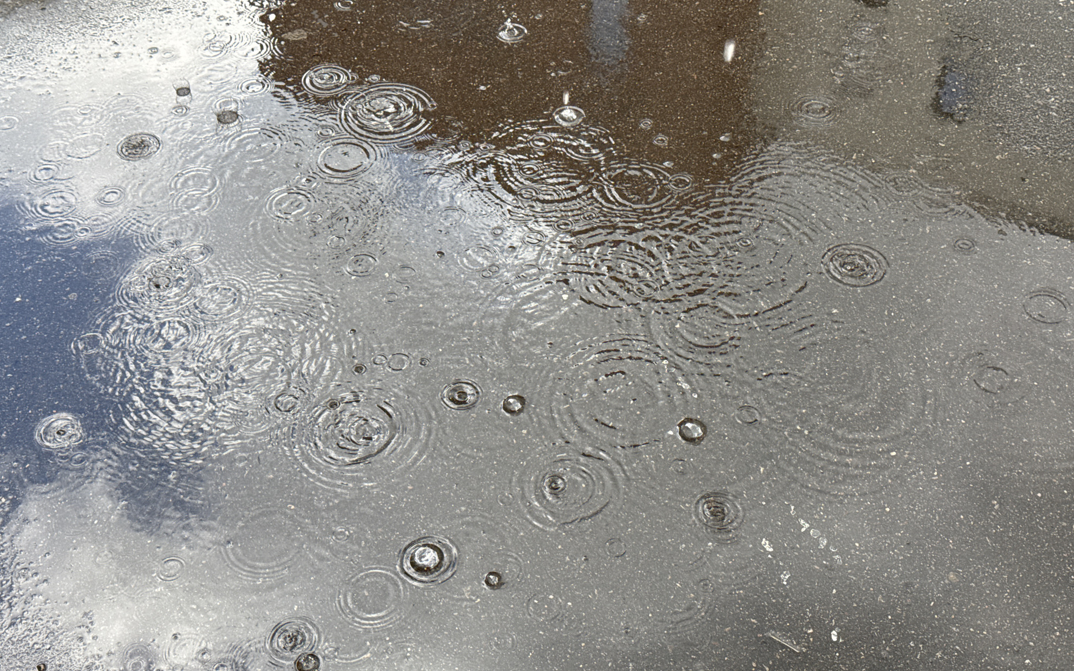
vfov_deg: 25.3
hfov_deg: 39.6
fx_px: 1493
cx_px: 536
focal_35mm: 51
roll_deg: +1.1
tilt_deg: -44.8
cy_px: 294
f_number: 1.78
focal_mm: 6.76
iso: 64
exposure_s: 1/309
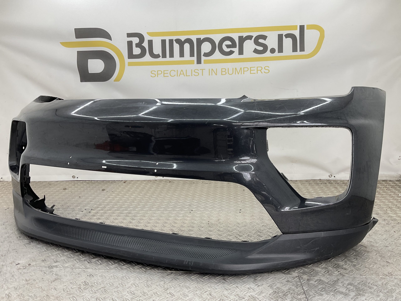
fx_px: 336
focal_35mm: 29
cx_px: 200
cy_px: 150
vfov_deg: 48.2
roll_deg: +0.1
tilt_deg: -10.1
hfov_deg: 61.7
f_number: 1.8
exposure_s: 1/100
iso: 25
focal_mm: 3
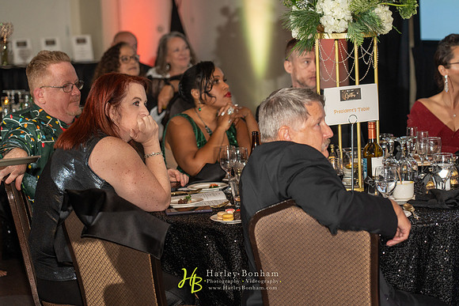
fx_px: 1339
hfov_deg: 19.5
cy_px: 153
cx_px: 230
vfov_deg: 13.0
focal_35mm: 105
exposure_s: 1/200
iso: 1600
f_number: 4
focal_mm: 105
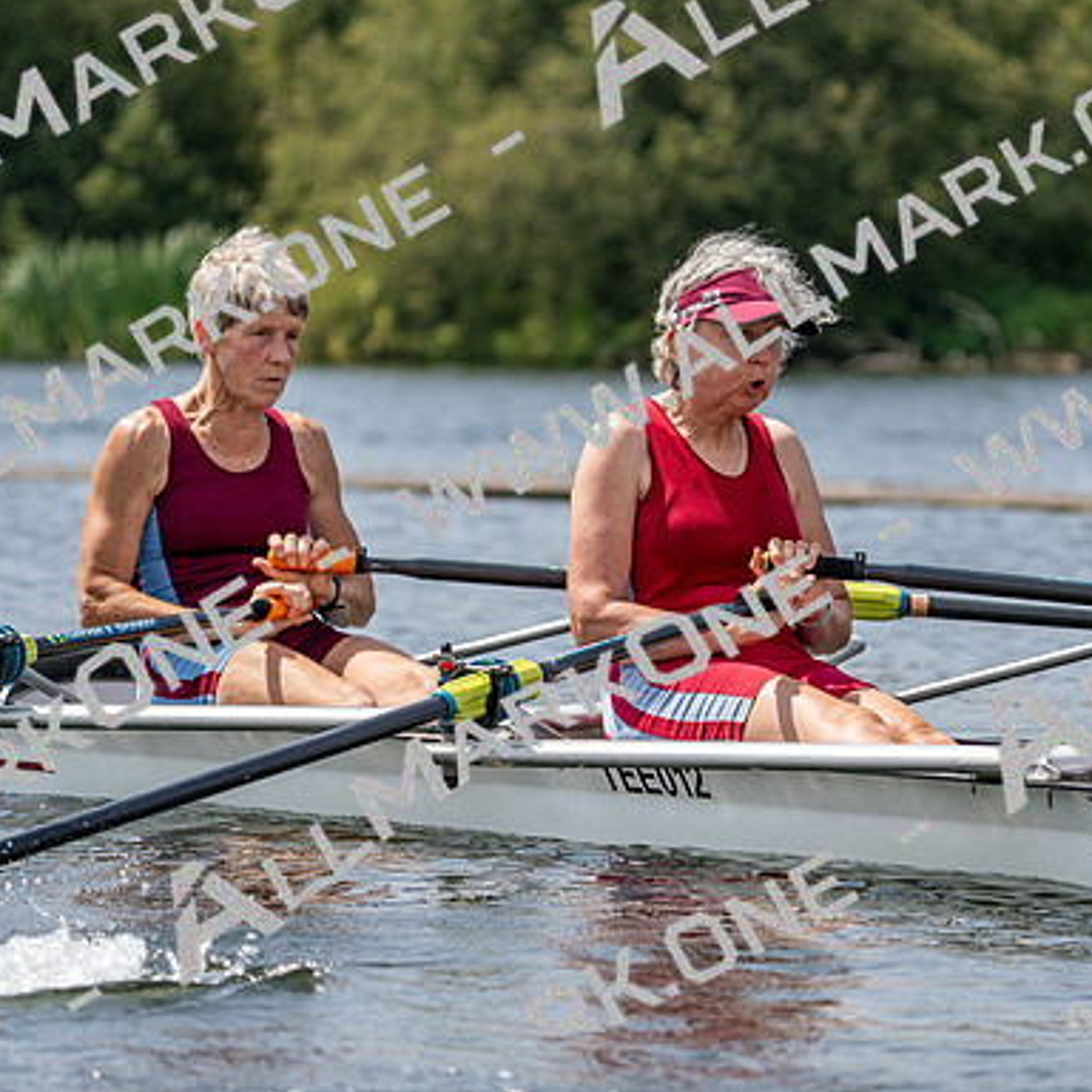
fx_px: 9172
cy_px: 545
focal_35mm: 257
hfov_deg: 6.8
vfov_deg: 6.8
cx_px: 748
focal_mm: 200
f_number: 5.6
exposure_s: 1/1600
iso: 200
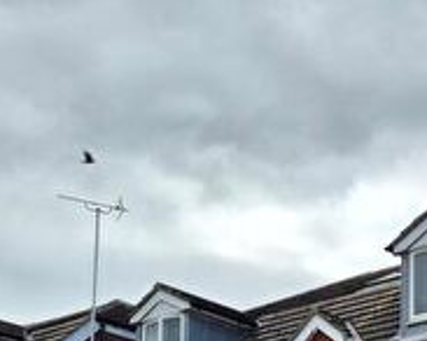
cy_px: 534
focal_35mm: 86
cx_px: 404
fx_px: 1086
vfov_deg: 16.1
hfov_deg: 21.6
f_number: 1.8
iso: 25
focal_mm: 5.4
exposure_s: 1/1188
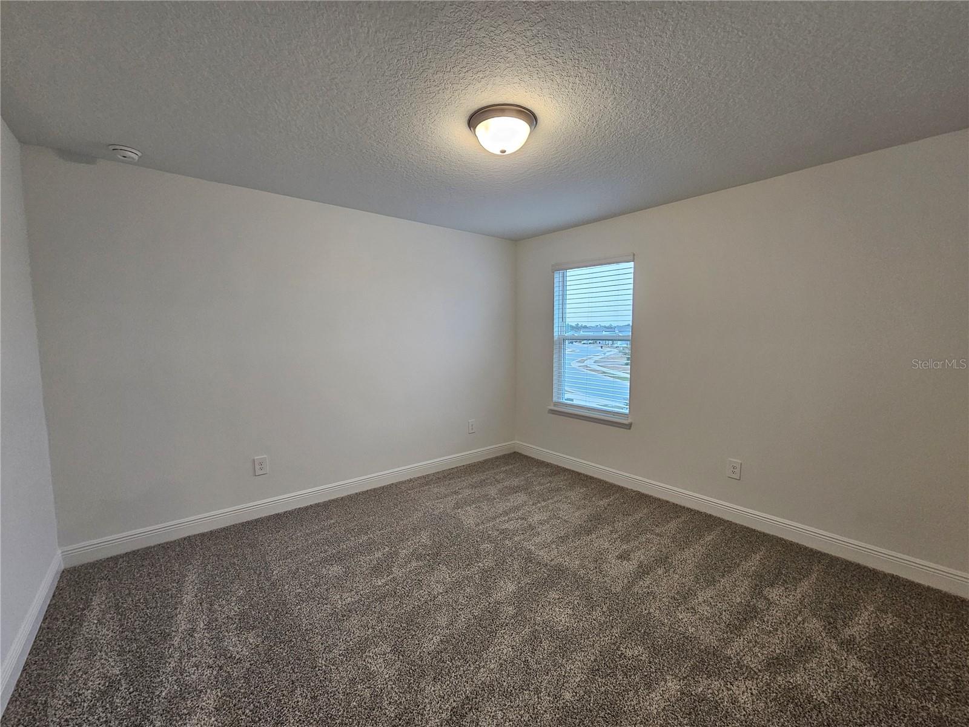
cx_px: 484
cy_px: 364
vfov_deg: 89.9
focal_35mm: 13
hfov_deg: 106.2
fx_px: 364
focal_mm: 2.2
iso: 200
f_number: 2.2
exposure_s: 1/60
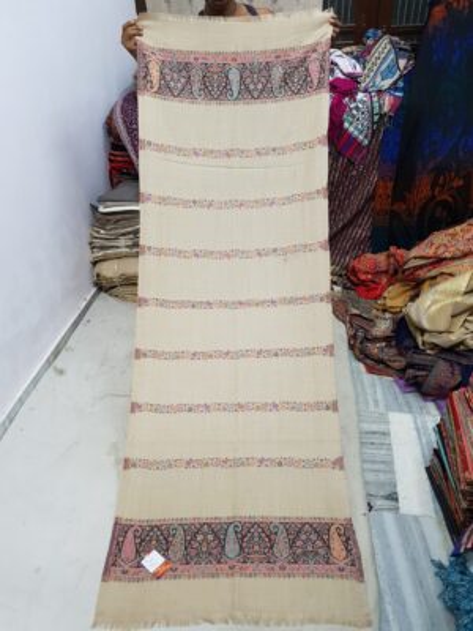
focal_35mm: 26
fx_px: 474
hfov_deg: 53.1
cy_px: 316
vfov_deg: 67.3
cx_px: 236
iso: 160
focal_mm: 4.2
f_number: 1.7
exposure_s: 1/25
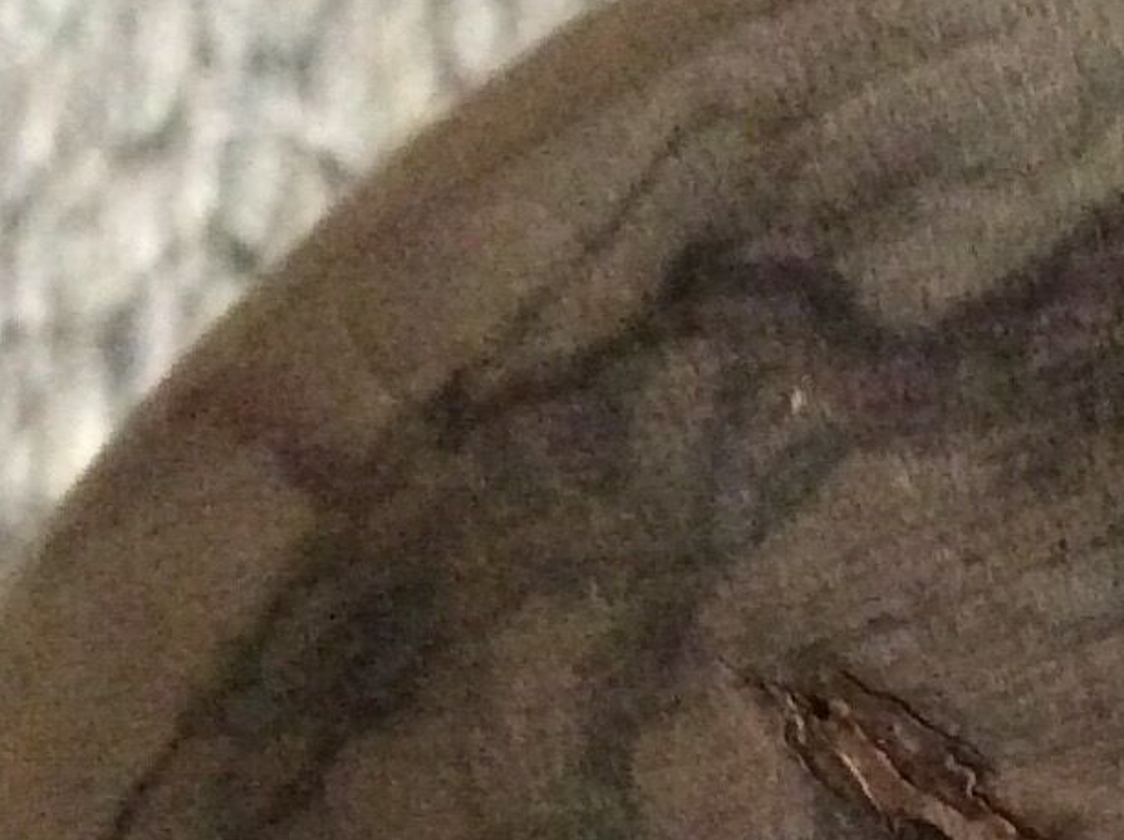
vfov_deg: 10.5
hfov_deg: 13.8
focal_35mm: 135
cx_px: 1666
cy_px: 1354
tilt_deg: -74.6
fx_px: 4378
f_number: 2.4
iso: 500
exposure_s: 1/17
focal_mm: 3.3
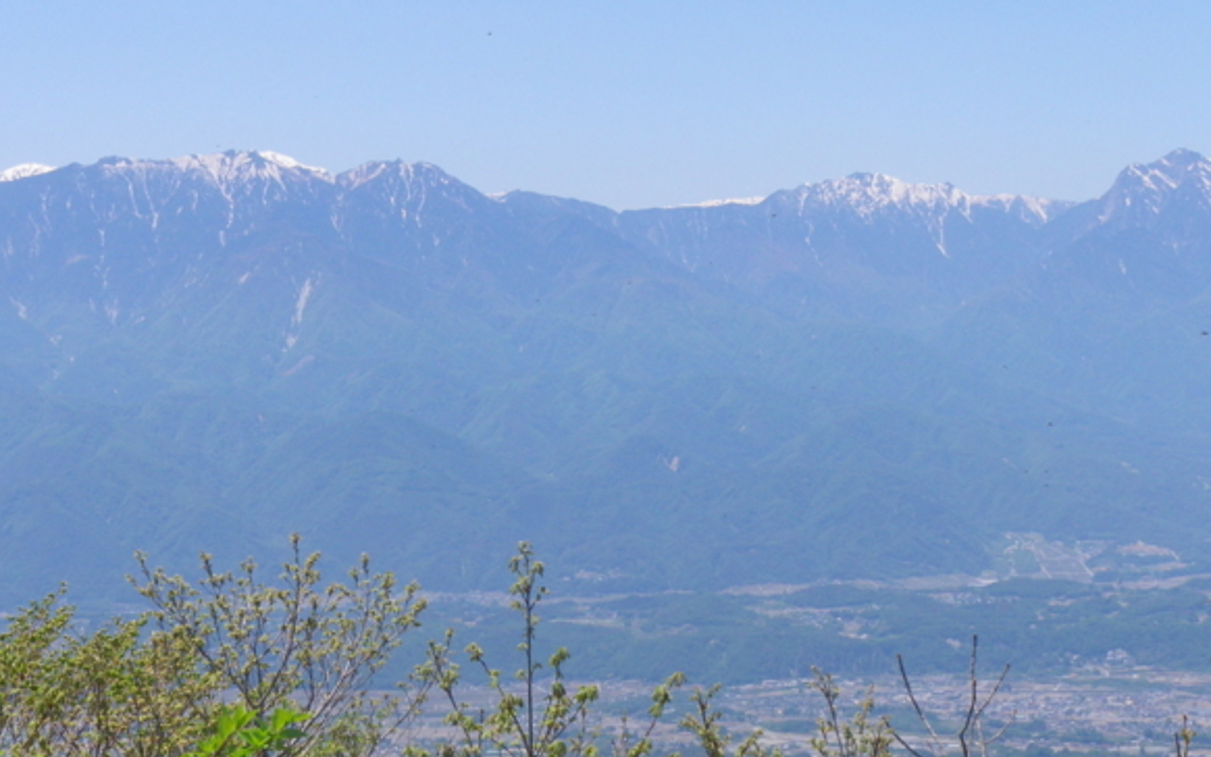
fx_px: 2740
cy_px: 220
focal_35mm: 83
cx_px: 630
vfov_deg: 15.7
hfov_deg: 24.9
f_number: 6.8
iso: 64
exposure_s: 1/200
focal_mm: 10.2
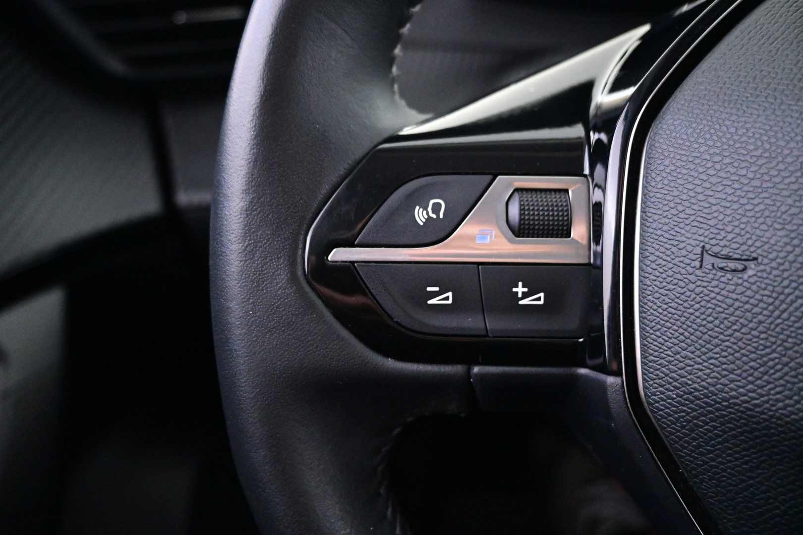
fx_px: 669
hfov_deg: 61.9
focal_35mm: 30
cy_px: 268
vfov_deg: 43.6
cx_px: 402
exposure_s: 1/30
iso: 7200
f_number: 3.8
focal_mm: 20
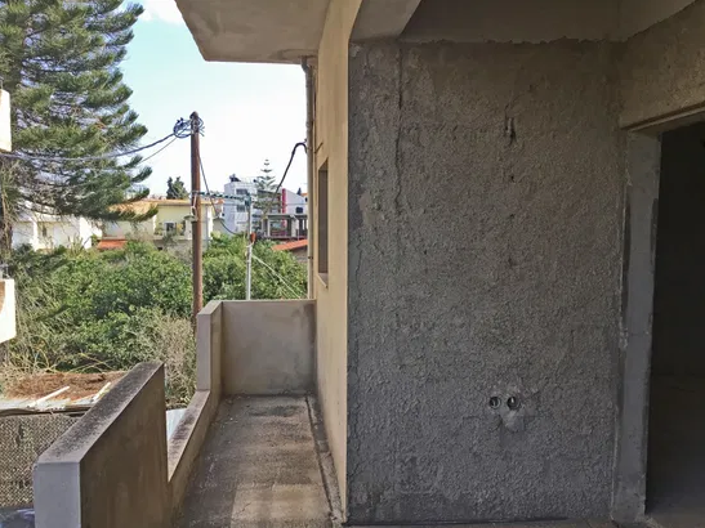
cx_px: 354
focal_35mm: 34
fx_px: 692
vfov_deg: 41.7
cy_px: 287
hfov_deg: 54.0
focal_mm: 3.3
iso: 25
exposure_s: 1/409
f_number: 2.4
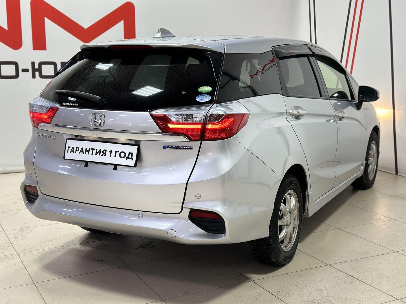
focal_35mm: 48
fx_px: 563
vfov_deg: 30.3
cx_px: 203
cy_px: 152
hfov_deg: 39.7
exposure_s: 1/100
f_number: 1.78
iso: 125
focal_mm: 6.86
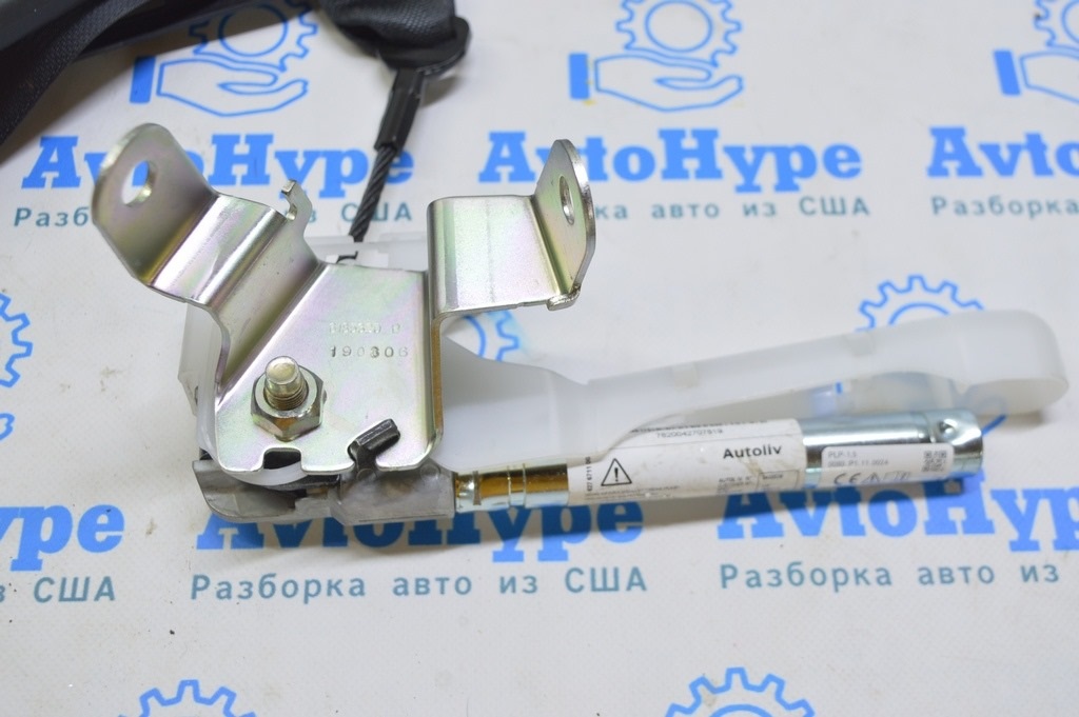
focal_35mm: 46
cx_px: 540
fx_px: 1393
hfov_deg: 42.4
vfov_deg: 28.9
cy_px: 358
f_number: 5.6
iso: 400
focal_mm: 31
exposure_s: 1/25
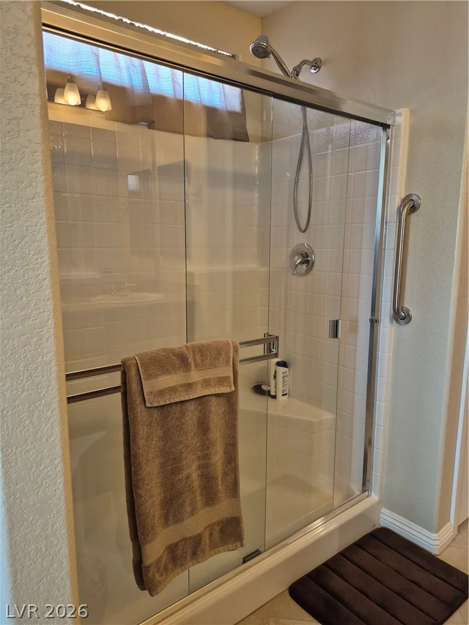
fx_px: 415
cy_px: 312
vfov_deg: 73.9
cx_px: 234
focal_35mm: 23
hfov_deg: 58.9
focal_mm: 5.4
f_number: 1.8
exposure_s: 1/120
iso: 400
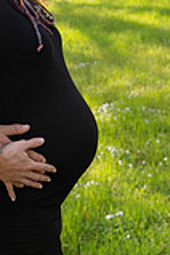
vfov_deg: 23.7
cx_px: 16
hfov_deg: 15.9
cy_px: 63
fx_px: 602
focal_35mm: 85
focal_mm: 30
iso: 160
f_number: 4
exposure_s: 1/250
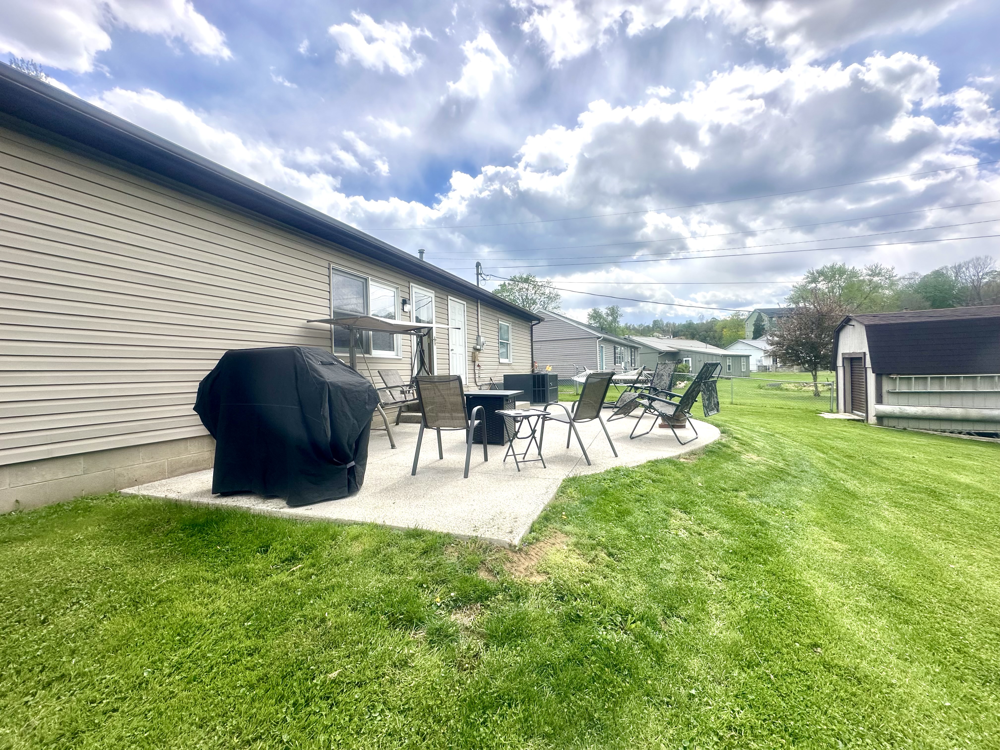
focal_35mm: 14
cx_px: 500
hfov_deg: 102.1
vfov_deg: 85.7
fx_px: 404
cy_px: 375
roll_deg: +1.0
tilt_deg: -1.1
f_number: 2.2
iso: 50
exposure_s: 1/2020
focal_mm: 2.22
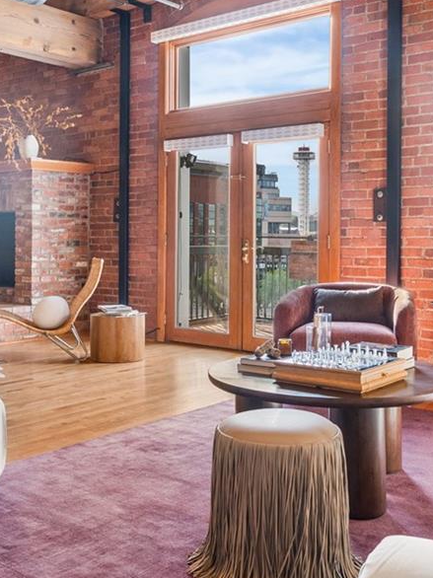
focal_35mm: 43
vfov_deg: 43.2
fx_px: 723
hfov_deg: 33.3
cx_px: 185
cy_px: 212
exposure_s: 1/6
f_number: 8
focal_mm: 16.5
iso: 500
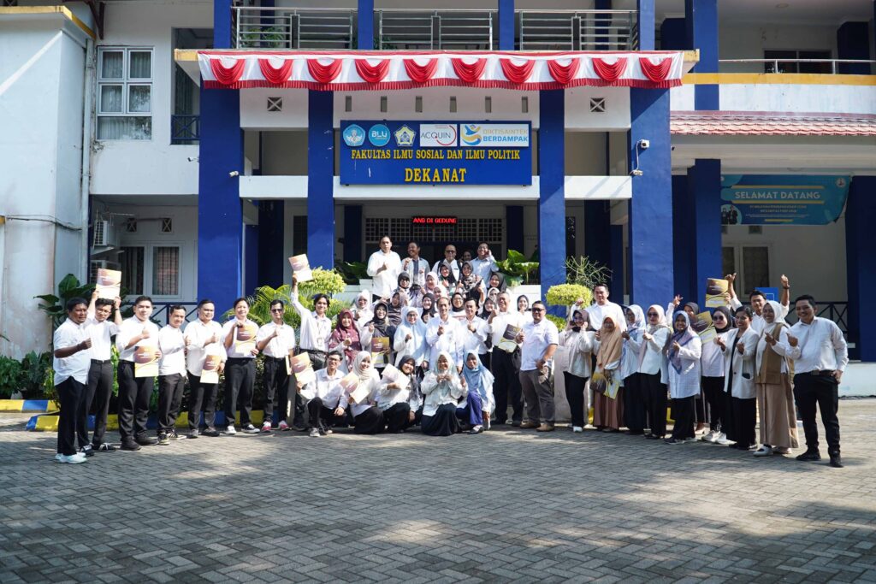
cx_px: 438
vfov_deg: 43.6
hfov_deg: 61.9
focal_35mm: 30
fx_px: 730
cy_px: 292
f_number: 4
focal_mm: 20
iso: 200
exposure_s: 1/500
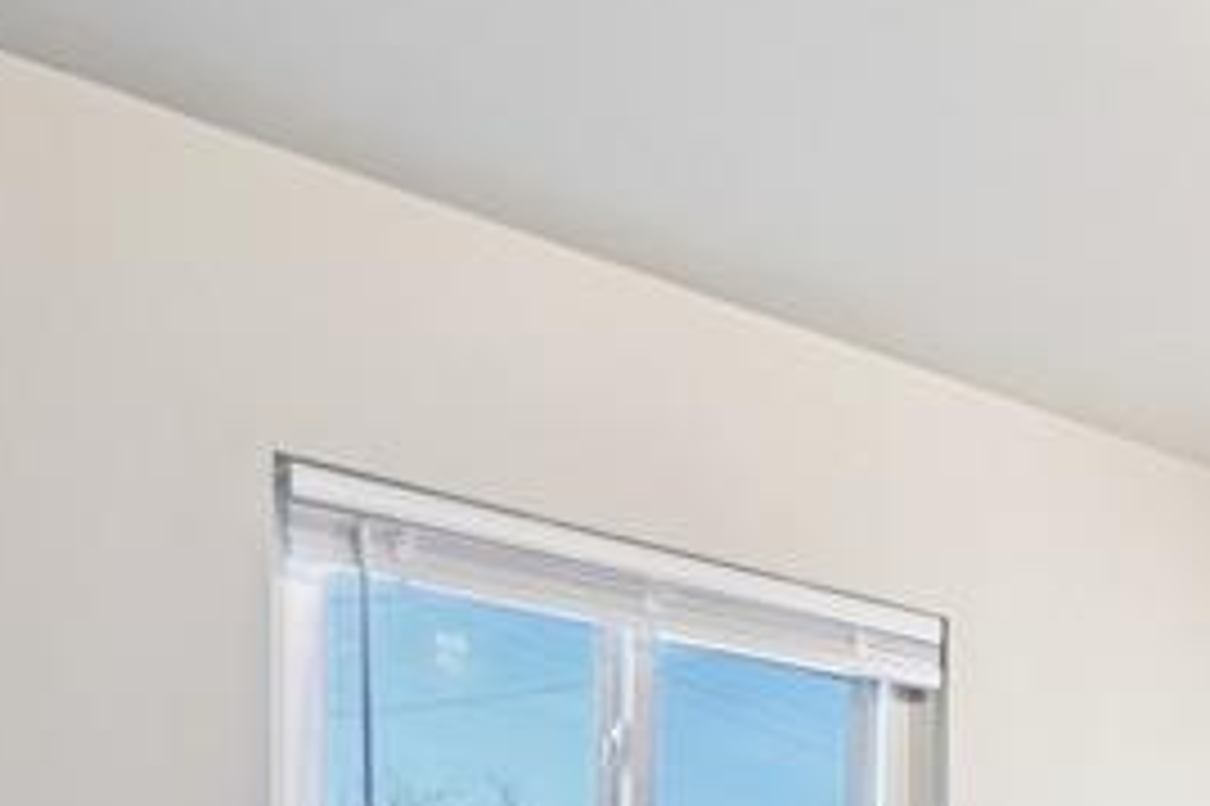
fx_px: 2049
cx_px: 1624
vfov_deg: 18.9
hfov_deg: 27.0
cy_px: 1292
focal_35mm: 61
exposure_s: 1/15
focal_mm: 16
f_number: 8
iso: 400
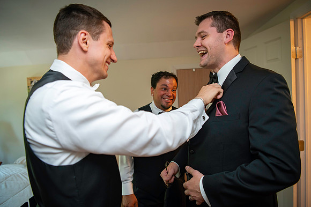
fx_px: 224
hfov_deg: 69.4
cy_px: 104
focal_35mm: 26
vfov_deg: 49.5
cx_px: 156
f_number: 2.8
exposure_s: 1/125
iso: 800
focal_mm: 26
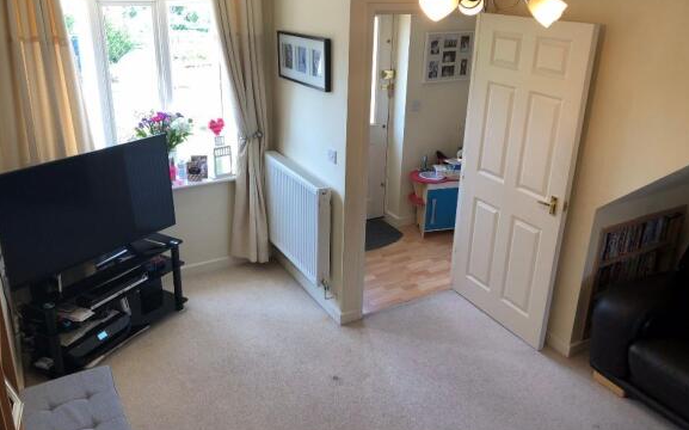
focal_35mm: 30
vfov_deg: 41.7
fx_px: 563
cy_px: 188
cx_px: 346
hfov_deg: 62.9
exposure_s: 1/50
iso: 25
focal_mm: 3.99
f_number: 1.8
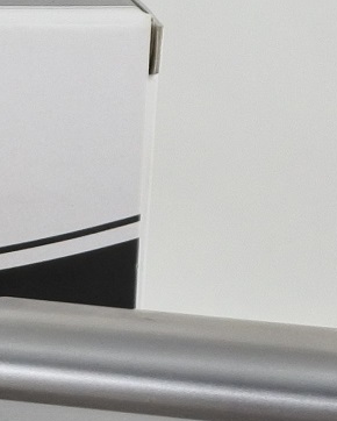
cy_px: 344
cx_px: -472
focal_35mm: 180
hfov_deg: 8.0
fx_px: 2242
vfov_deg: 10.7
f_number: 4
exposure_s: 1/125
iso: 400
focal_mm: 14.3
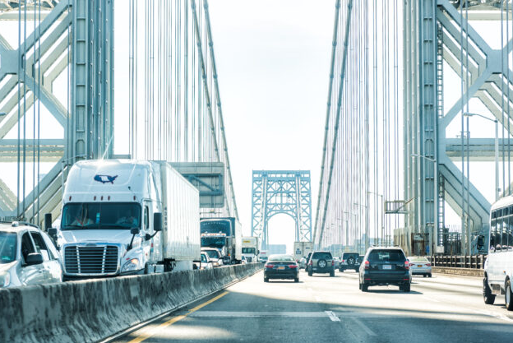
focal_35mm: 85
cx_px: 223
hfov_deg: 23.9
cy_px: 161
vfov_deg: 16.1
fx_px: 1212
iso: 64
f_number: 5.6
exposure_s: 1/200
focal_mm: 70
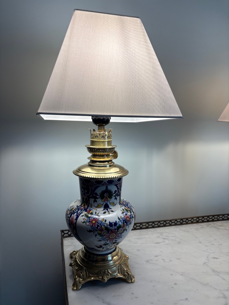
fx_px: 229
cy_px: 152
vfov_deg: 67.3
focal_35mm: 26
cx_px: 114
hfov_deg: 53.1
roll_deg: -2.5
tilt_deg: -7.7
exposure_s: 1/217
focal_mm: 5.96
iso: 40
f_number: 1.6
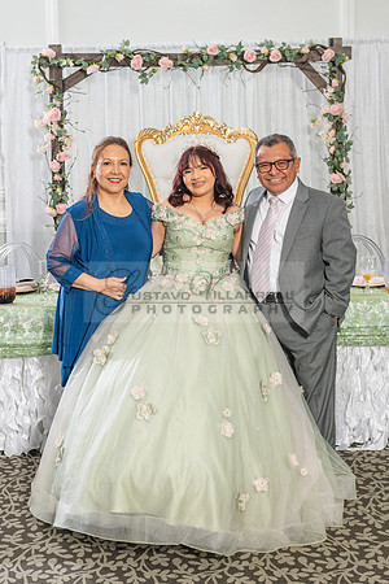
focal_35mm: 54
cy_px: 269
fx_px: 872
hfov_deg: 25.2
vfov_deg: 37.0
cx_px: 187
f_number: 4
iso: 200
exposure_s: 1/160
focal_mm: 32
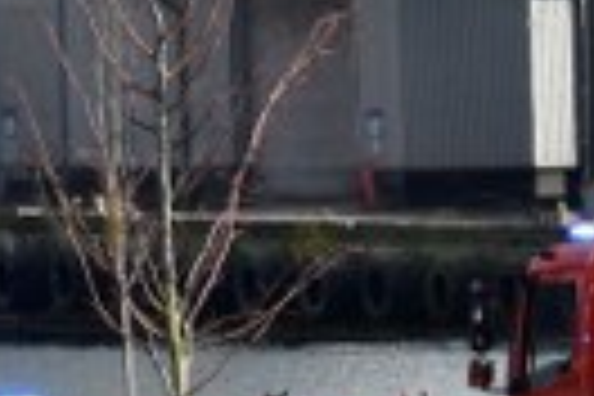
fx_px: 16070
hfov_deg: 2.1
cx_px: 904
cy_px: 790
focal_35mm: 974
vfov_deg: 1.4
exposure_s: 1/250
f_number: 8
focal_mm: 122
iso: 200
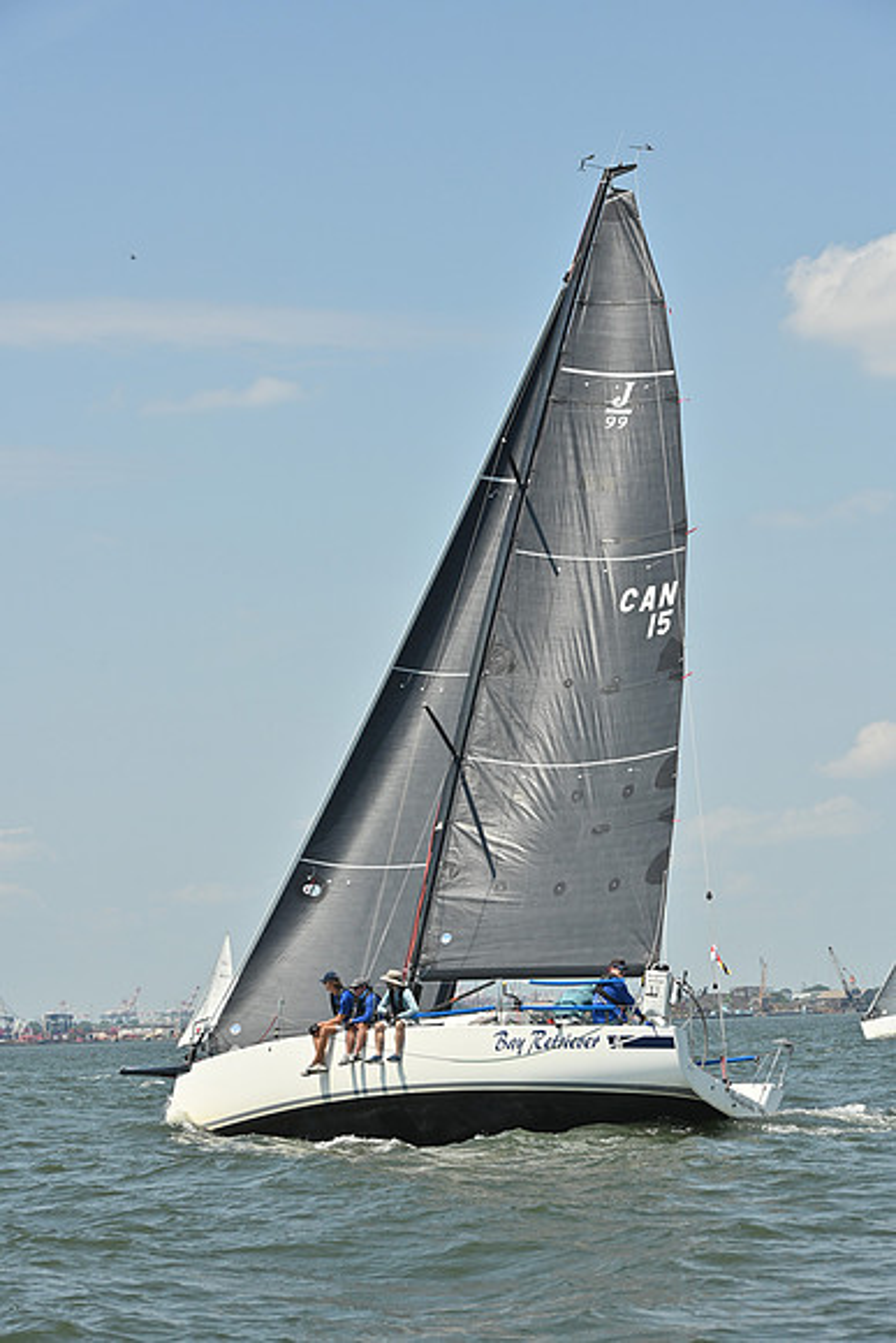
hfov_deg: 12.5
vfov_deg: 18.6
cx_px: 448
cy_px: 672
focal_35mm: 110
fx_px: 4104
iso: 320
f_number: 9
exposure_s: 1/1250
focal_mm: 110
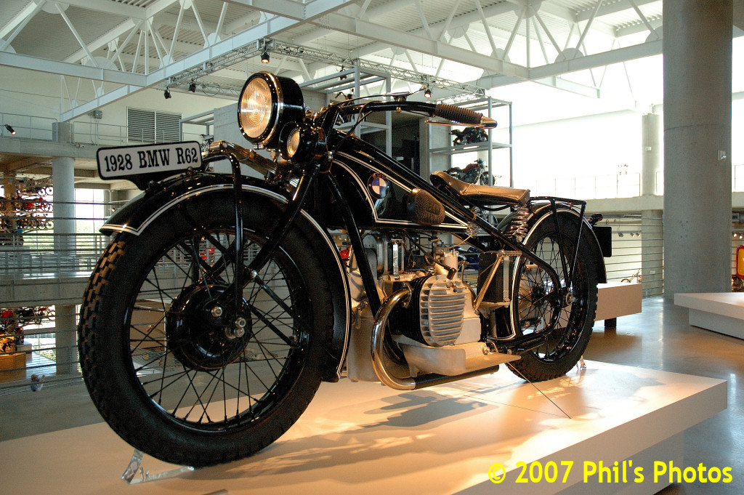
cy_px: 248
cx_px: 372
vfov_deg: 39.9
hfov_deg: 57.3
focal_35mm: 33
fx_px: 681
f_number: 4
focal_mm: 22
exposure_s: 1/100
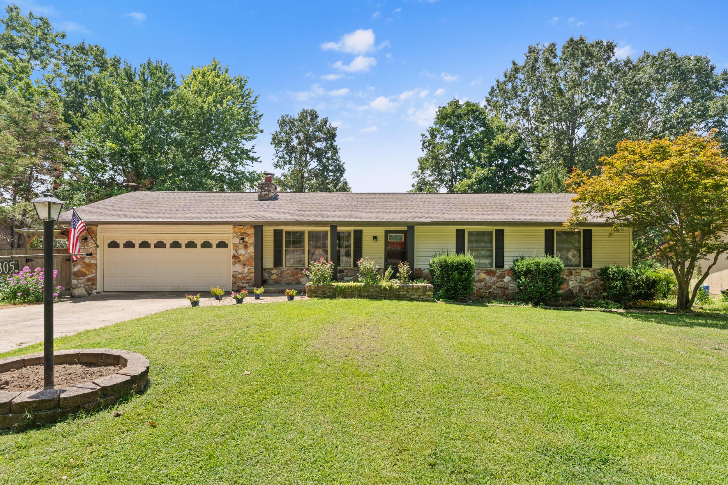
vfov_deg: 65.2
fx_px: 379
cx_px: 364
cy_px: 242
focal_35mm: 19
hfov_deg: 87.7
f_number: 7.1
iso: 320
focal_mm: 12.5
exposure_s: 1/160
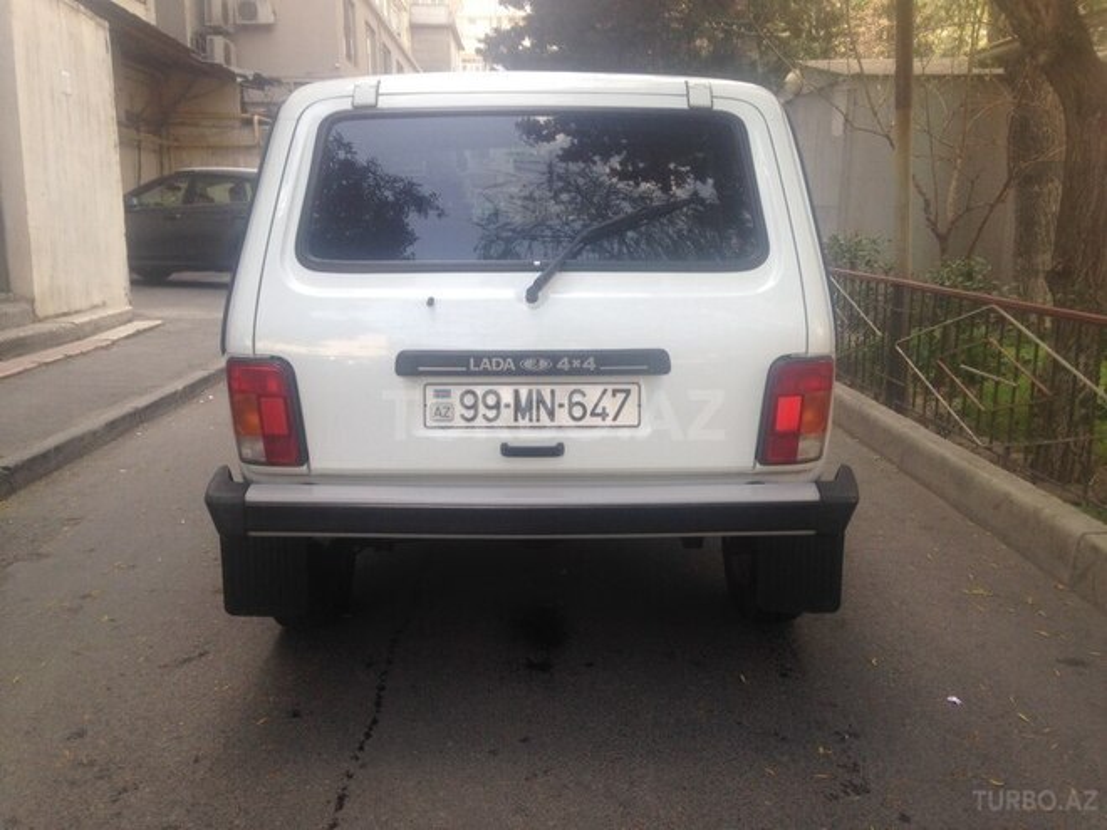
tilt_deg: -7.9
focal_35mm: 33
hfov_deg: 55.4
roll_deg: -1.0
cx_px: 554
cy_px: 415
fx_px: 1055
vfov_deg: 42.9
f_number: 2.4
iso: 50
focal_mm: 4.12
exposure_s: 1/170
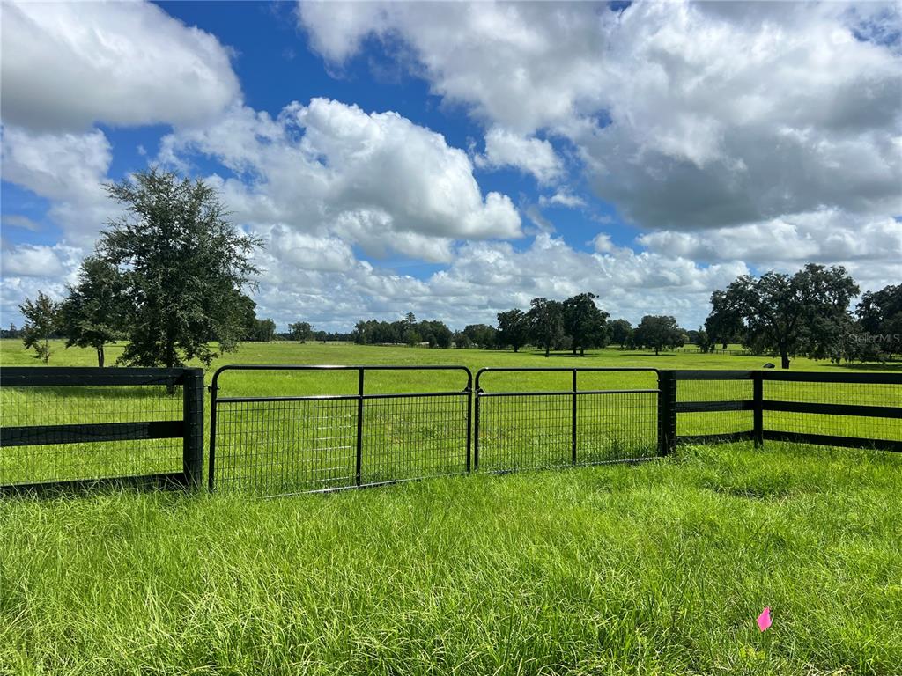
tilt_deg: +0.5
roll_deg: +0.1
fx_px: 677
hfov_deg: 67.3
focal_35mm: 26
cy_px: 338
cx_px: 451
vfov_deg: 53.1
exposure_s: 1/7463
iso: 50
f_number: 1.5
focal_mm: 5.7
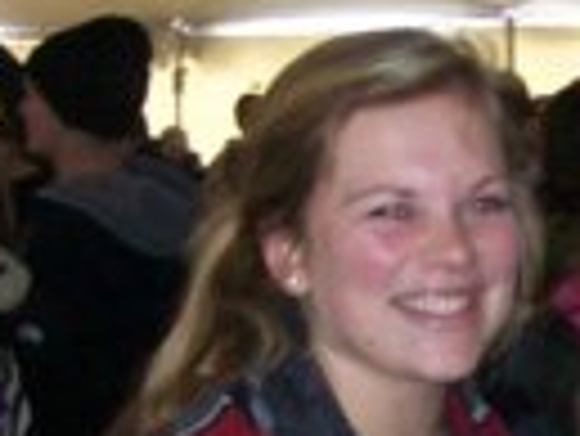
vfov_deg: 8.2
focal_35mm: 179
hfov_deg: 10.9
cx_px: 584
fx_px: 3002
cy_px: 526
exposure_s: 1/64
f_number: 2.7
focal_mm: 6
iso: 200
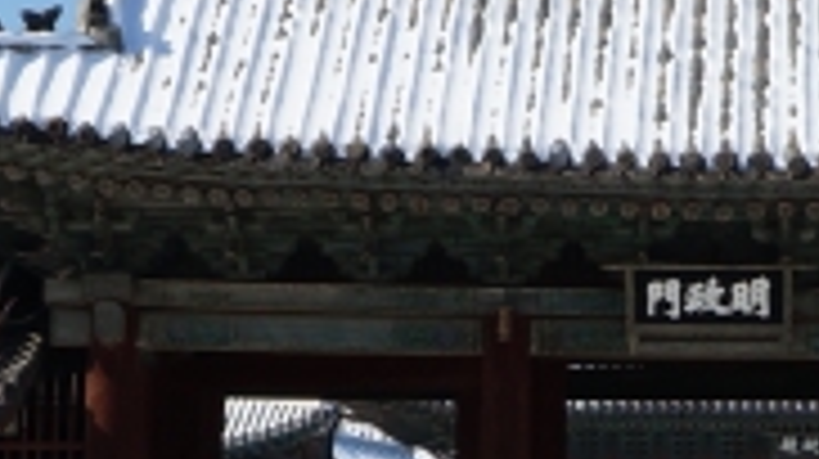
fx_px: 4123
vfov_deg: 6.3
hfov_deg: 11.3
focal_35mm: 190
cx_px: 698
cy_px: 549
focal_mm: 22
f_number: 13
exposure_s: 1/320
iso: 200
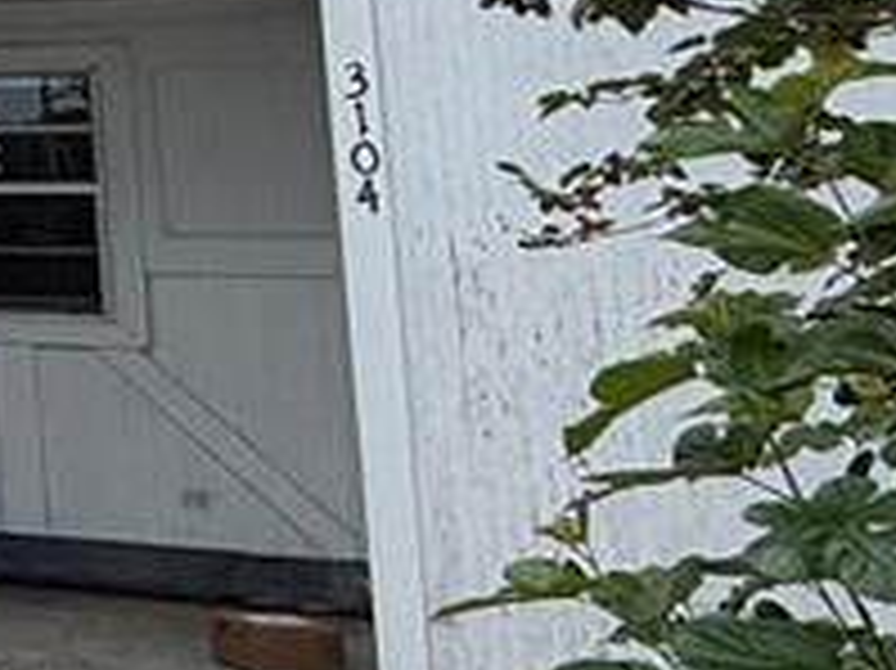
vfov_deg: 19.5
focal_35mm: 72
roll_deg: +1.2
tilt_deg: +4.9
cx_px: -1216
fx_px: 1863
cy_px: -70
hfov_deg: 15.5
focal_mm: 2.22
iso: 25
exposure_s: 1/1050
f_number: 2.2
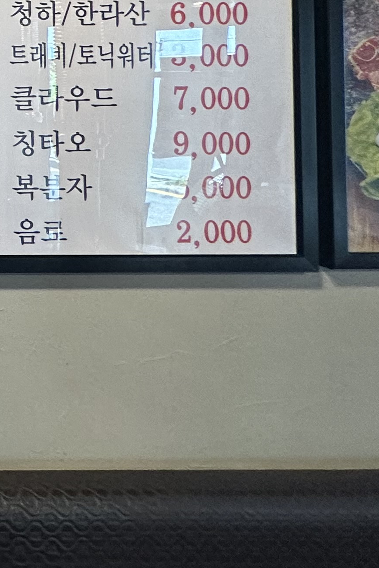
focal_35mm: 45
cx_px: -463
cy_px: 39
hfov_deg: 16.7
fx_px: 711
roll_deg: -0.3
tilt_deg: +1.5
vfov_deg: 39.8
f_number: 2.2
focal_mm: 2.22
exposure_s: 1/120
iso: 125
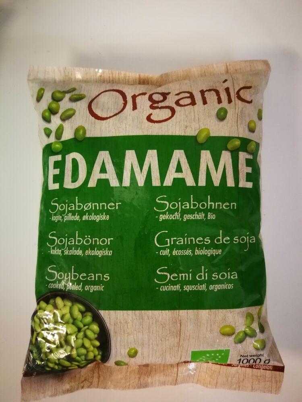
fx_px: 314
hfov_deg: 51.4
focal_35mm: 27
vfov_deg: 65.3
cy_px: 201
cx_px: 151
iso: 500
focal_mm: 3.95
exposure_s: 1/25
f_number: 2.2
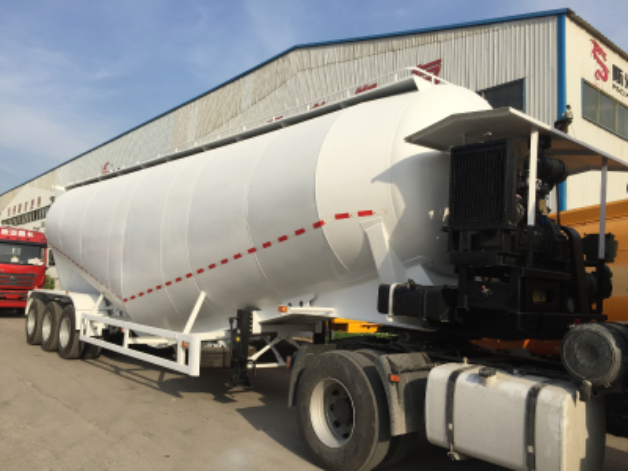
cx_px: 314
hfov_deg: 61.7
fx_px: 526
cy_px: 236
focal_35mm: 29
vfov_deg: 48.2
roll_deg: -3.8
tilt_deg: +7.3
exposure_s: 1/2326
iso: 32
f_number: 2.2
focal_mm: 4.15
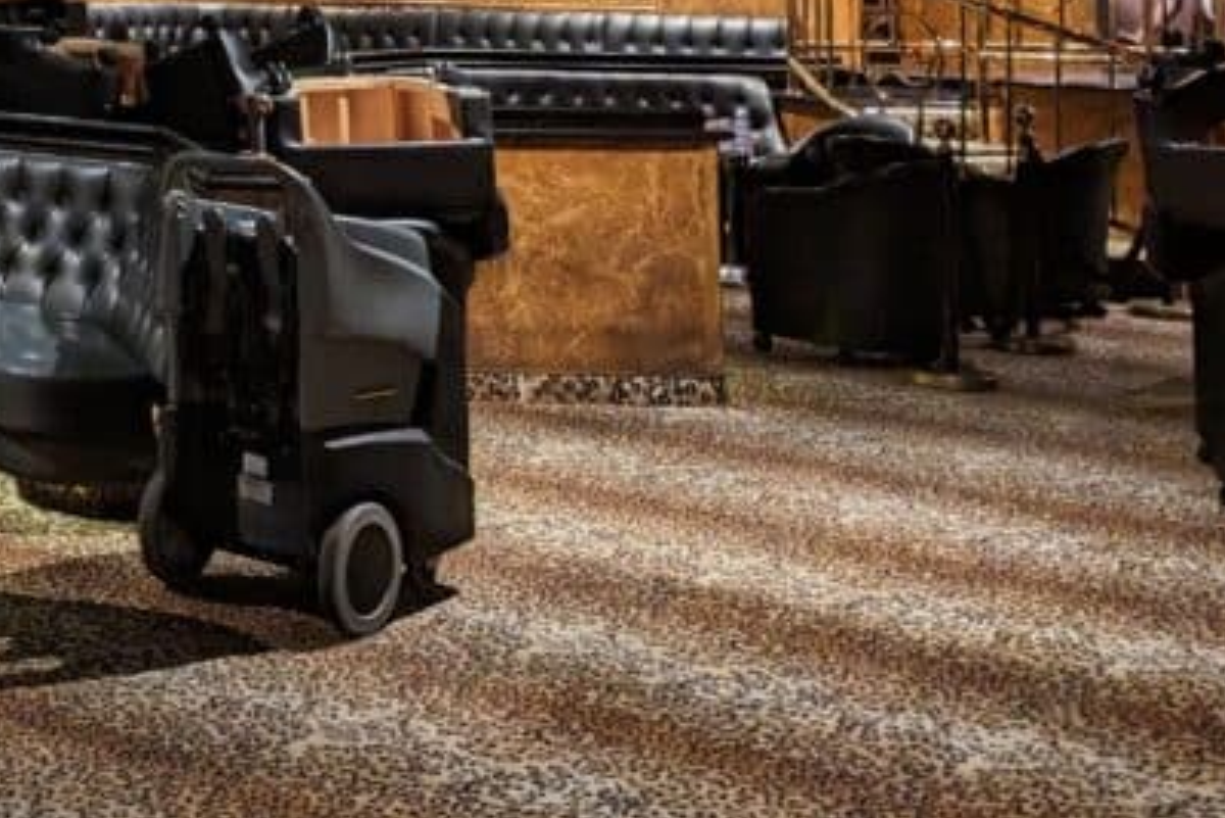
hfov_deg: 27.4
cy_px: -201
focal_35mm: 64
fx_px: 2178
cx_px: -263
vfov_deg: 19.8
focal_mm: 6.81
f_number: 1.85
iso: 590
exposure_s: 1/25.3
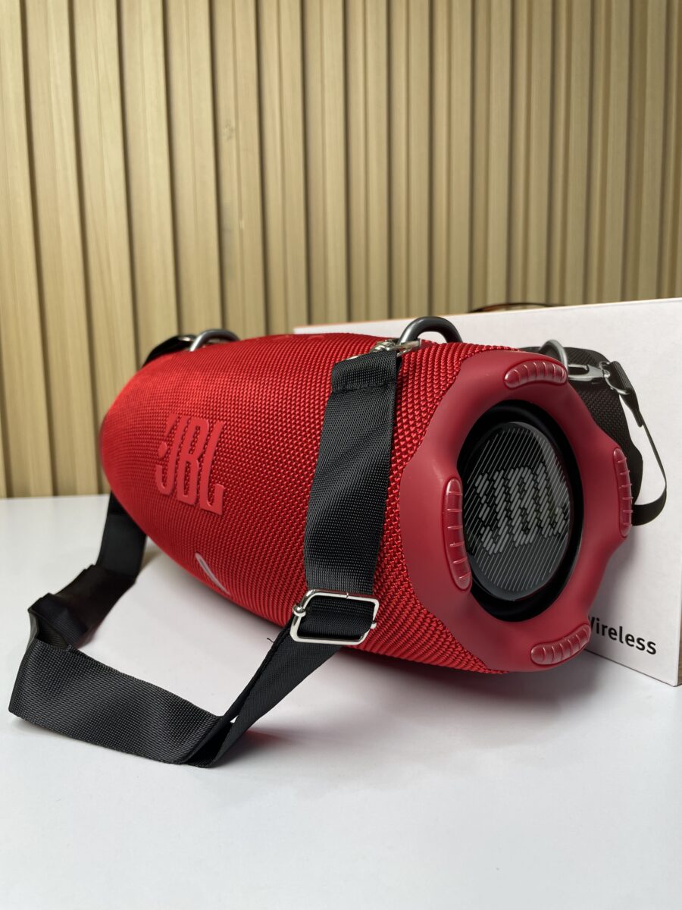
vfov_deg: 67.3
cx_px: 341
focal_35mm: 26
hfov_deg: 53.1
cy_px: 455
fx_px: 683
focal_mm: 4.2
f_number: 1.6
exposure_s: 1/120
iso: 50
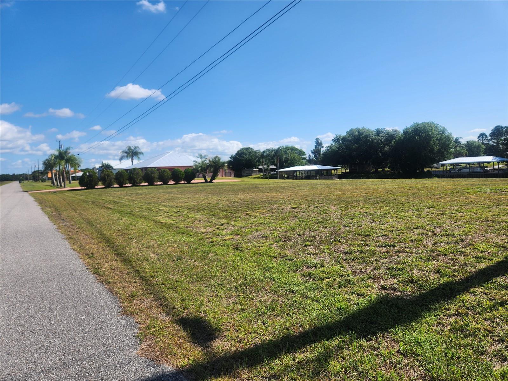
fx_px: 338
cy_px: 190
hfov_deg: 73.9
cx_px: 254
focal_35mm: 23
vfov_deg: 58.9
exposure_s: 1/2043
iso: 20
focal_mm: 5.4
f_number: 1.8
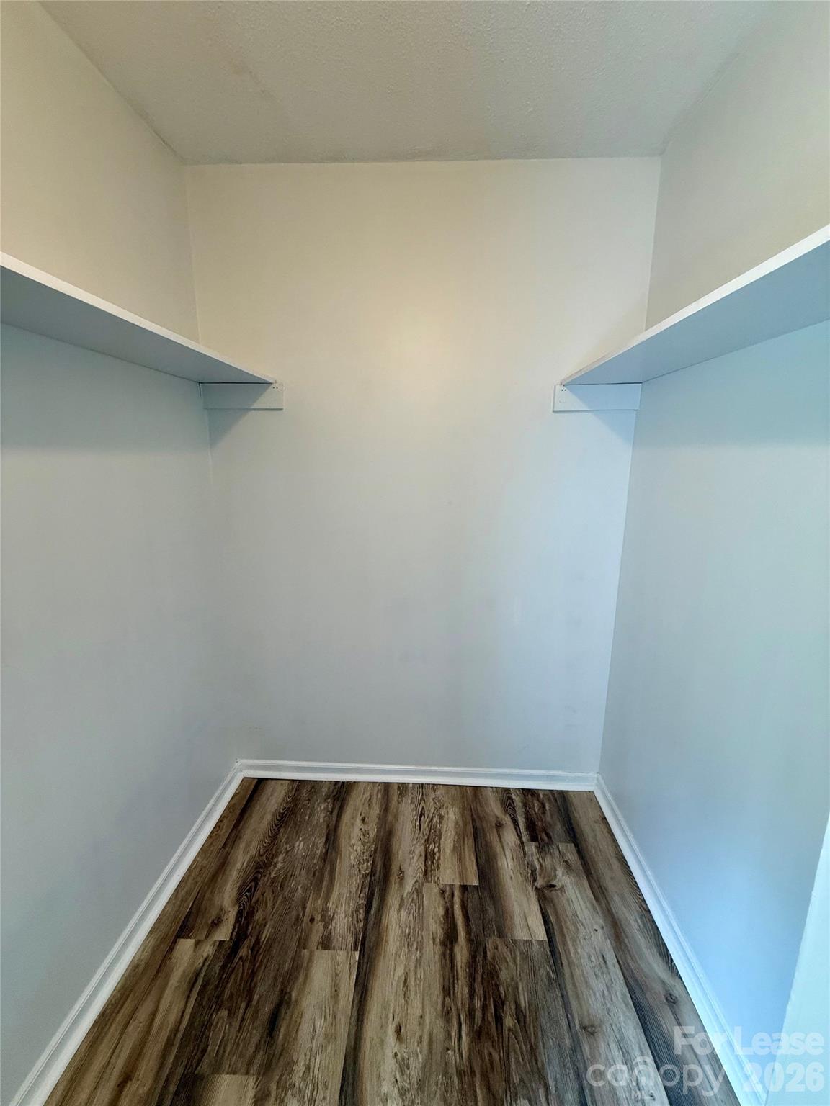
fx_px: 448
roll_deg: -1.5
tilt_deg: -11.7
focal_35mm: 14
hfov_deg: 85.7
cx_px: 415
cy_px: 553
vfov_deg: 102.1
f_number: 2.2
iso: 160
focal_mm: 2.22
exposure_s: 1/99
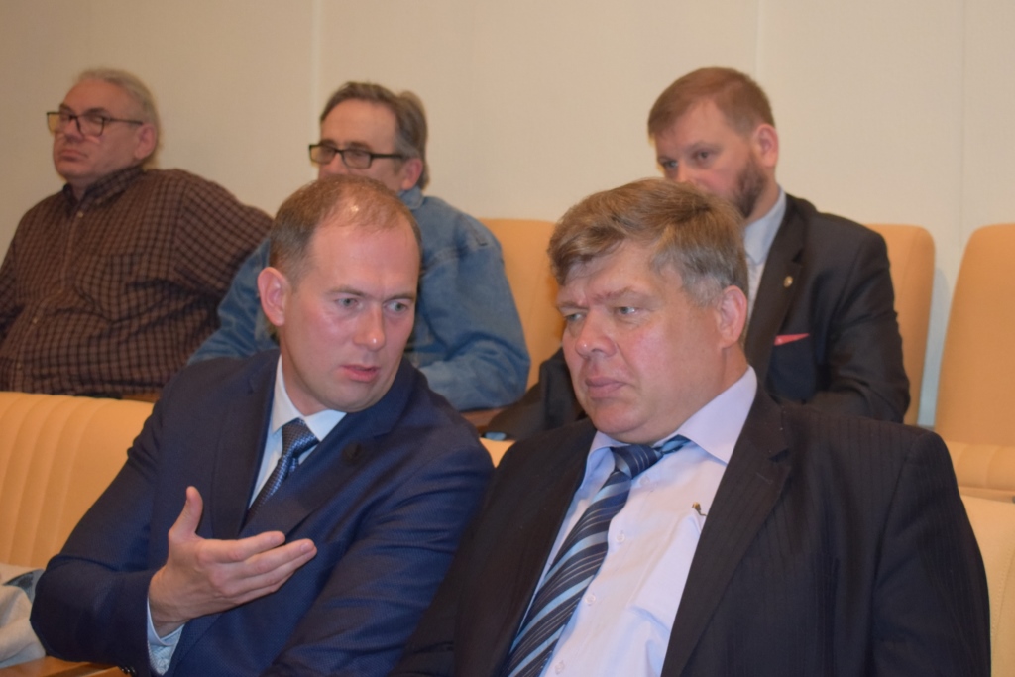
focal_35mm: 54
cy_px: 338
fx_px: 1523
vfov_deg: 25.1
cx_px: 508
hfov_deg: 36.9
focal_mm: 36
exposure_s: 1/60
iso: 2500
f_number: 4.8
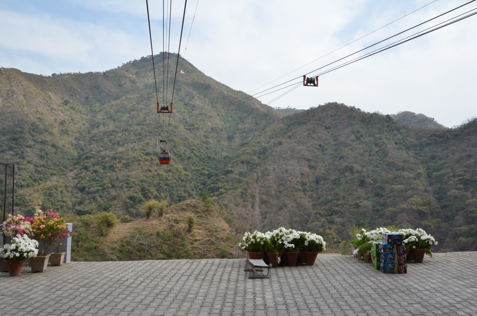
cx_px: 238
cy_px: 158
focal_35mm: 32
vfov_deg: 41.5
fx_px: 417
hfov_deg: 59.6
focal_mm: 21
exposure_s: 1/200
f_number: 22
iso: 800
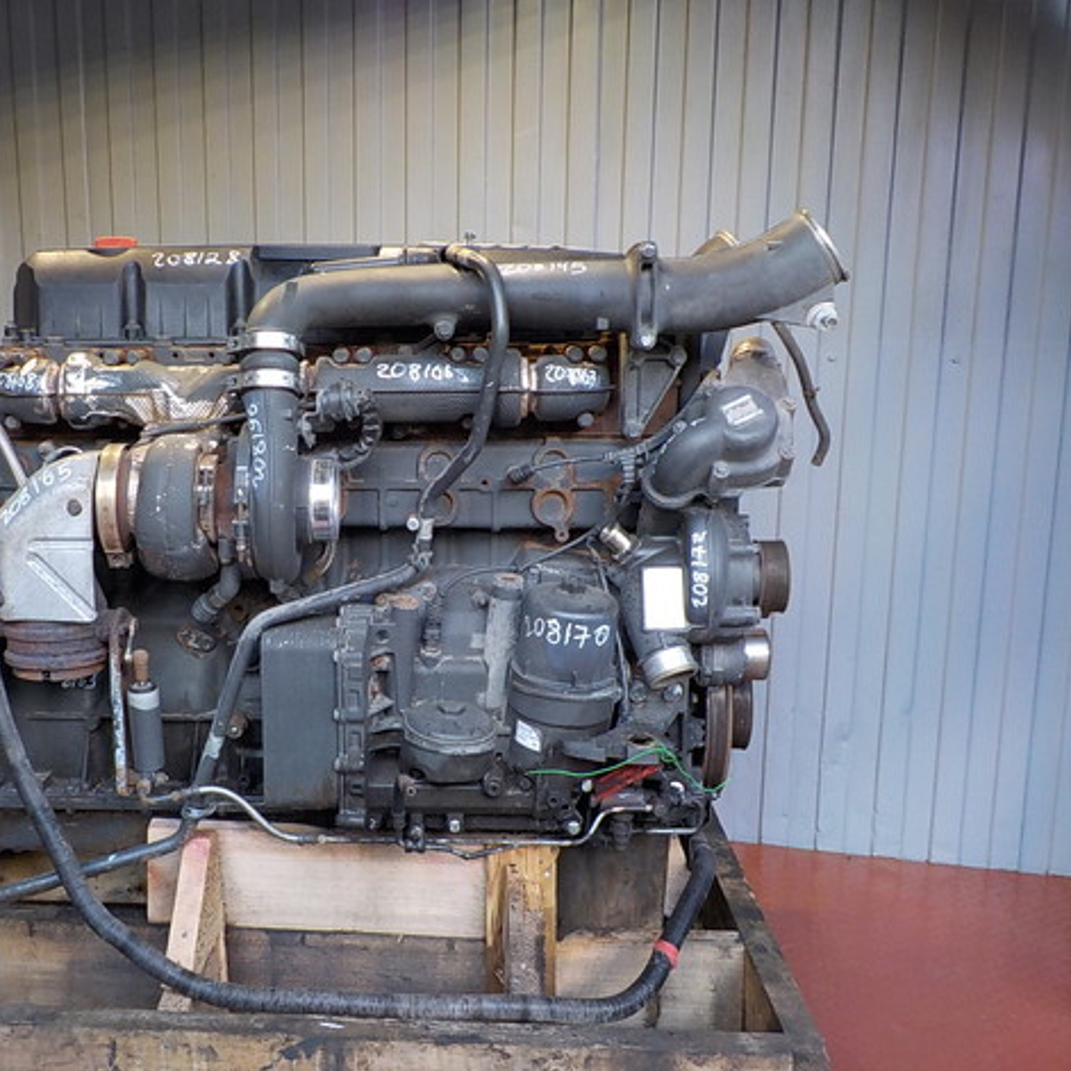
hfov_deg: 45.3
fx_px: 1260
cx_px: 346
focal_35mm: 36
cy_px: 541
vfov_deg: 46.0
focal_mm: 4.1
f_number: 3.3
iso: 140
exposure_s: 1/30
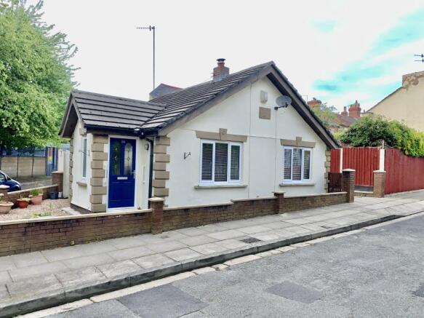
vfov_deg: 53.0
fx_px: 318
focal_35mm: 26
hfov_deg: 67.3
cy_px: 159
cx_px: 212
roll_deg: -2.1
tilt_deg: +0.4
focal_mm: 4.25
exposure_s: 1/1880
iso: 64
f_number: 1.8
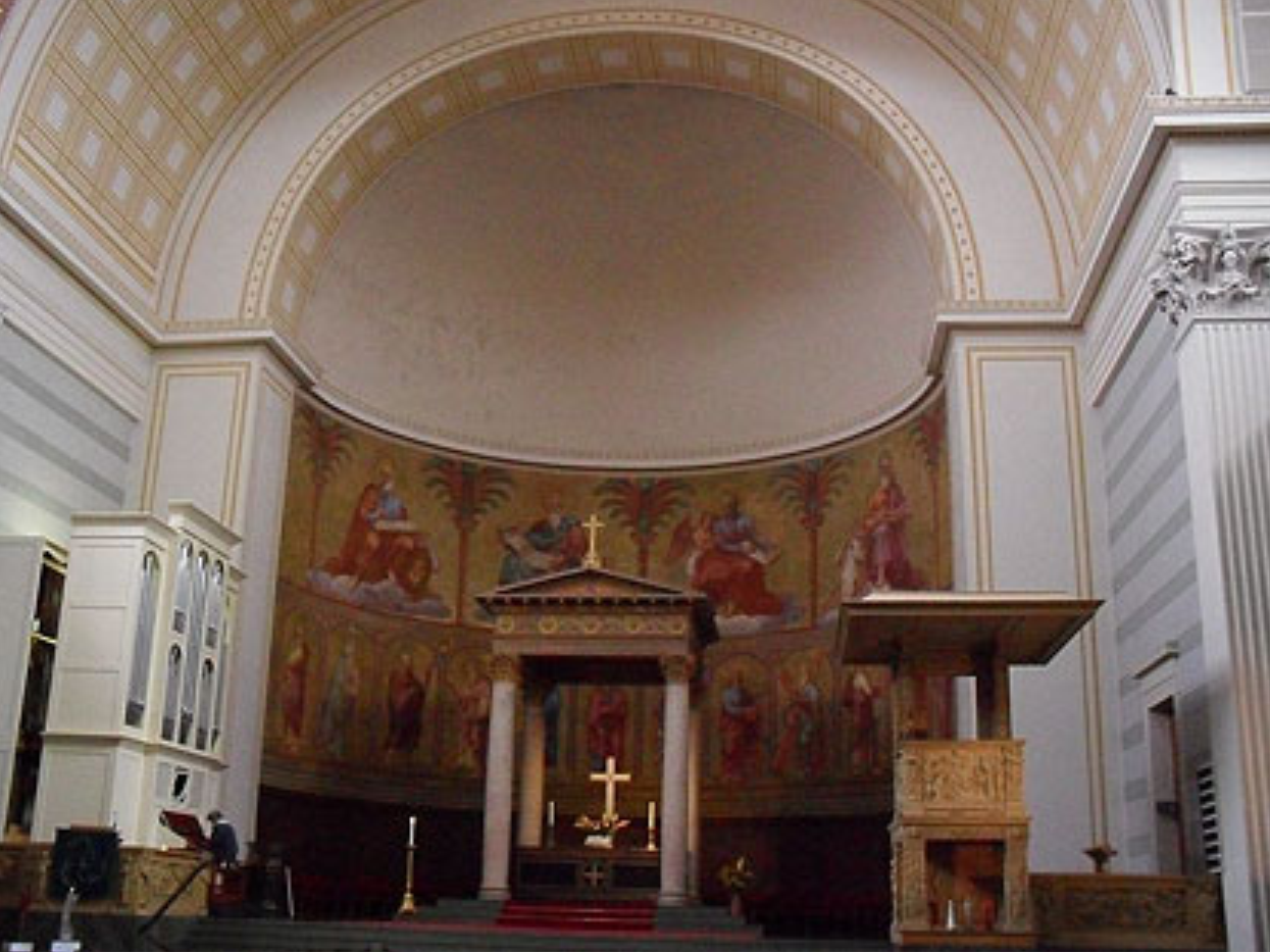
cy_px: 438
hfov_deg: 49.0
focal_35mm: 38
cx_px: 637
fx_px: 1394
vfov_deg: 37.7
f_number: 3.2
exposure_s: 1/30
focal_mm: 6.3
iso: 640
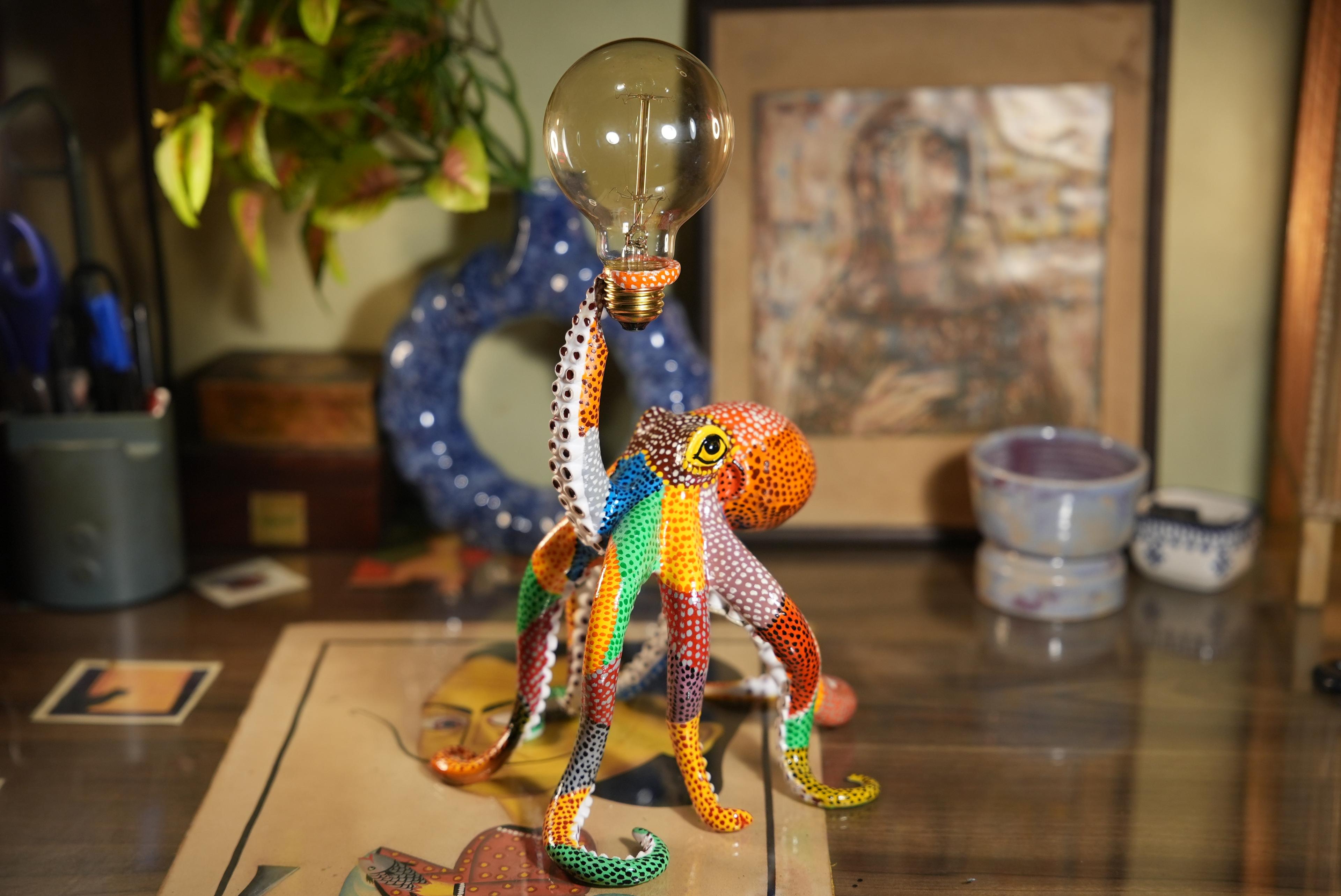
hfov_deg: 32.0
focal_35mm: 63
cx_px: 670
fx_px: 2337
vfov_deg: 21.7
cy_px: 448
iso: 800
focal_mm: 62.7
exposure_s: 1/200
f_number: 2.8
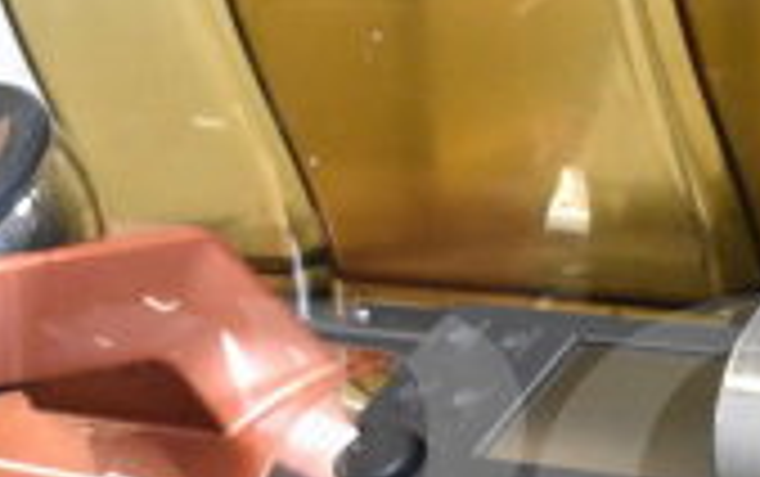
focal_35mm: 138
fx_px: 2858
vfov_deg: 9.3
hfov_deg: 15.0
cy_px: 655
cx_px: 639
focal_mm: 25
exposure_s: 1/200
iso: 6400
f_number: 7.1
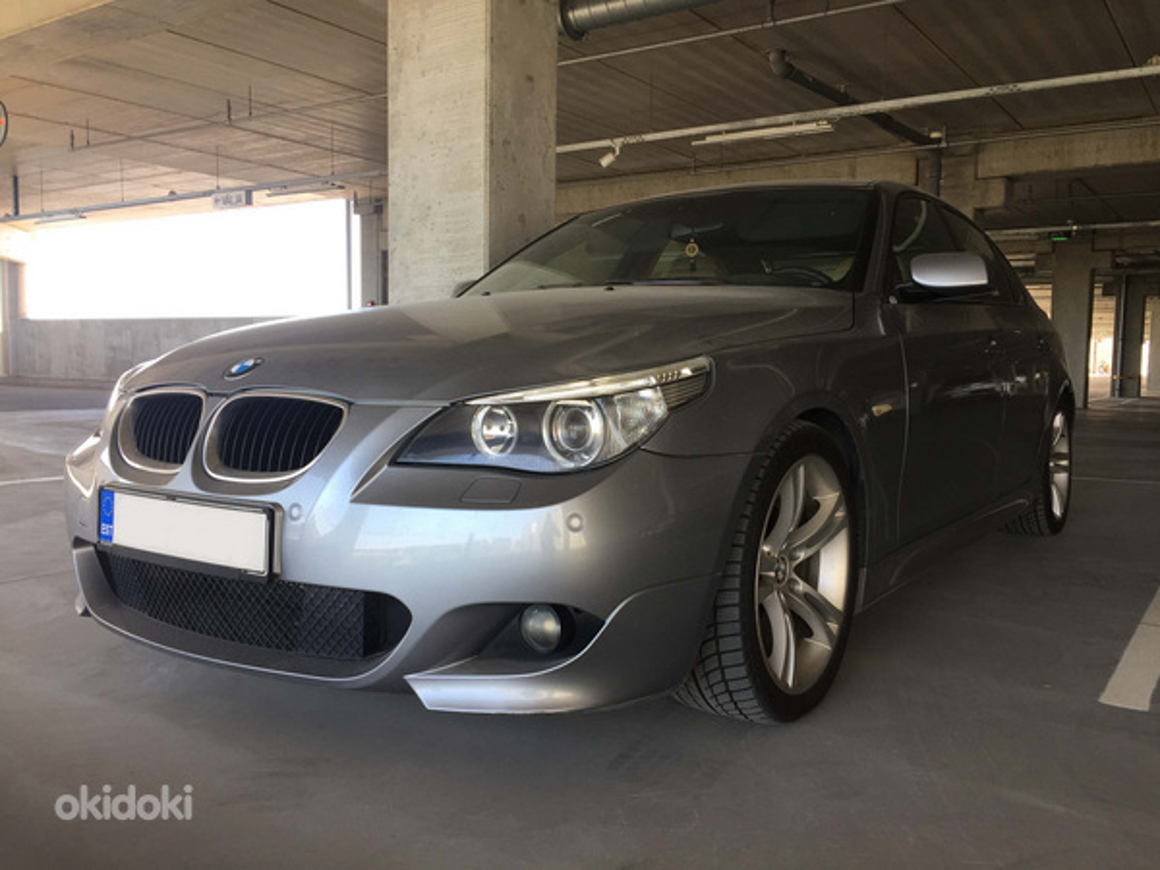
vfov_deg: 48.2
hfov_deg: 61.7
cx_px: 580
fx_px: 972
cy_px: 435
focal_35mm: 29
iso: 32
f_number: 2.2
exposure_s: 1/100
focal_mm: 4.15
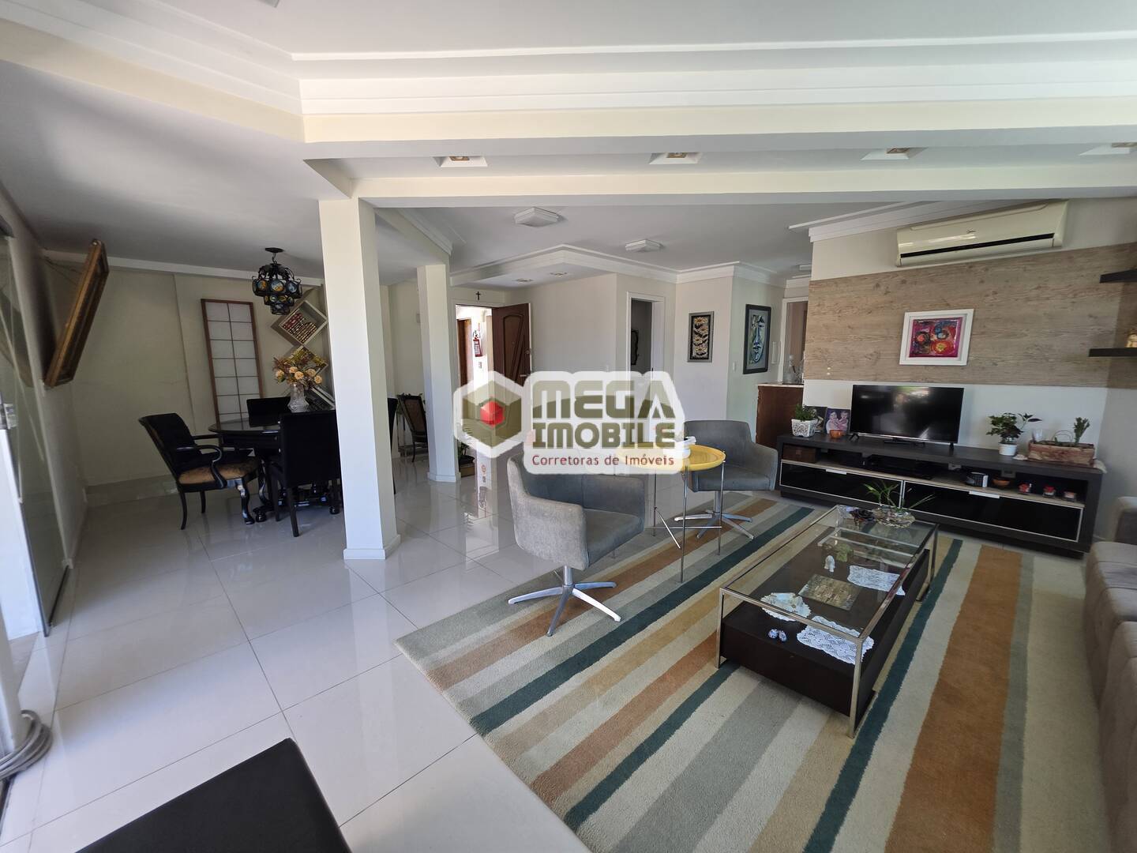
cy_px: 426
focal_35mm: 13
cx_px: 568
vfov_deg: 89.9
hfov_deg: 106.2
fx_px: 427
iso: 64
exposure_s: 1/120
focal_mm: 2.2
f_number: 1.9
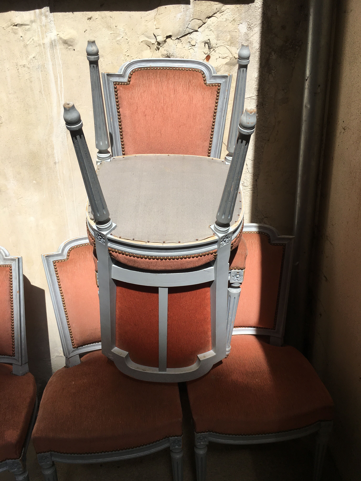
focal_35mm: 29
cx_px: 180
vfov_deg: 61.7
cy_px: 240
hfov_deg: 48.2
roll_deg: +2.7
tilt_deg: -22.1
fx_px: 403
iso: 25
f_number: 2.2
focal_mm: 4.15
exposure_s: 1/1508
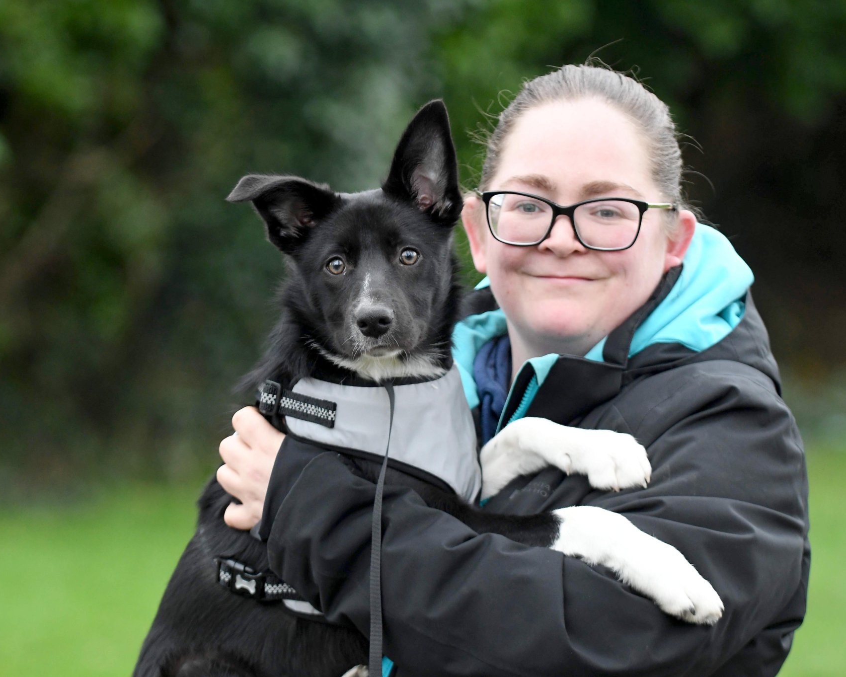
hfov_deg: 9.1
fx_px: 5298
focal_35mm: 212
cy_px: 338
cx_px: 489
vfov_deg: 7.3
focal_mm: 125
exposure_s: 1/320
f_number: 6.3
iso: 2000
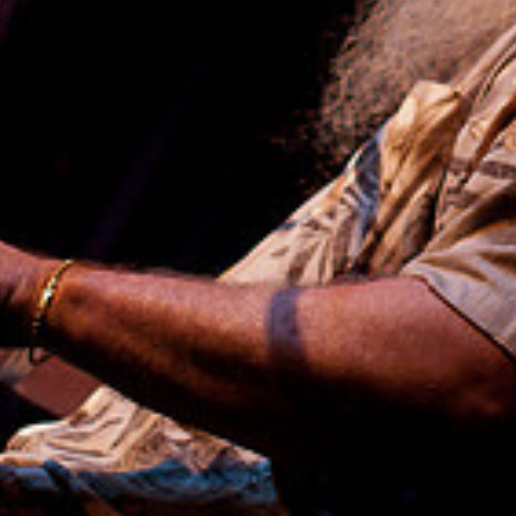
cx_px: 600
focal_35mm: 261
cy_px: 24
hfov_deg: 6.7
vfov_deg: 6.7
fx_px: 4402
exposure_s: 1/90
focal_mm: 50
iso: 800
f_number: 2.4
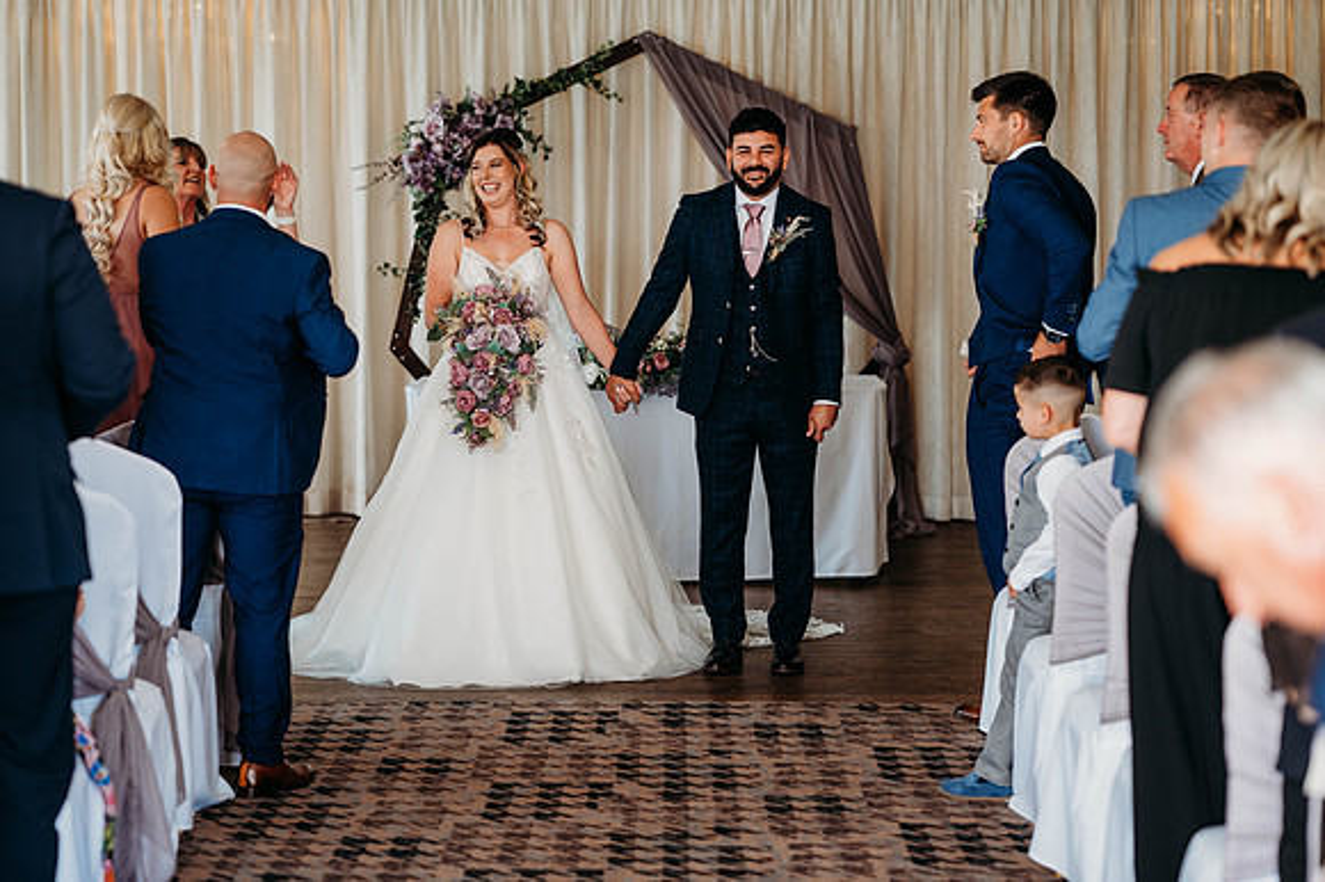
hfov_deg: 23.9
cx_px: 662
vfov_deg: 16.1
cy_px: 441
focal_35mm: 85
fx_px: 3127
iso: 400
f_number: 2.5
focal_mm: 85
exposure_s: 1/200
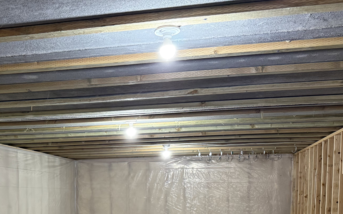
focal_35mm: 56
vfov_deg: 21.9
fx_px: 523
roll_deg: +0.7
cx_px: 62
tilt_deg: -3.9
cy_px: 236
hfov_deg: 35.0
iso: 500
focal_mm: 6.76
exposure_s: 1/60
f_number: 1.78
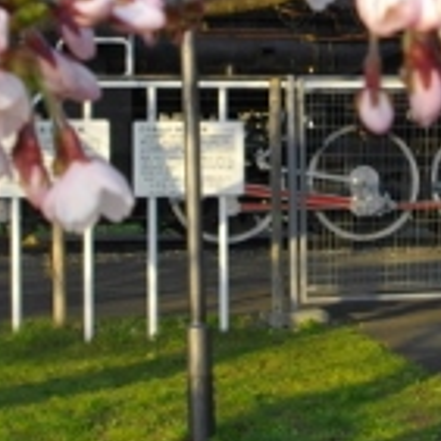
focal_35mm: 100
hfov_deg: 17.3
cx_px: 322
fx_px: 1441
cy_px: 14
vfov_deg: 17.1
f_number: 2.9
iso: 100
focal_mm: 5.7
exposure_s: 1/320
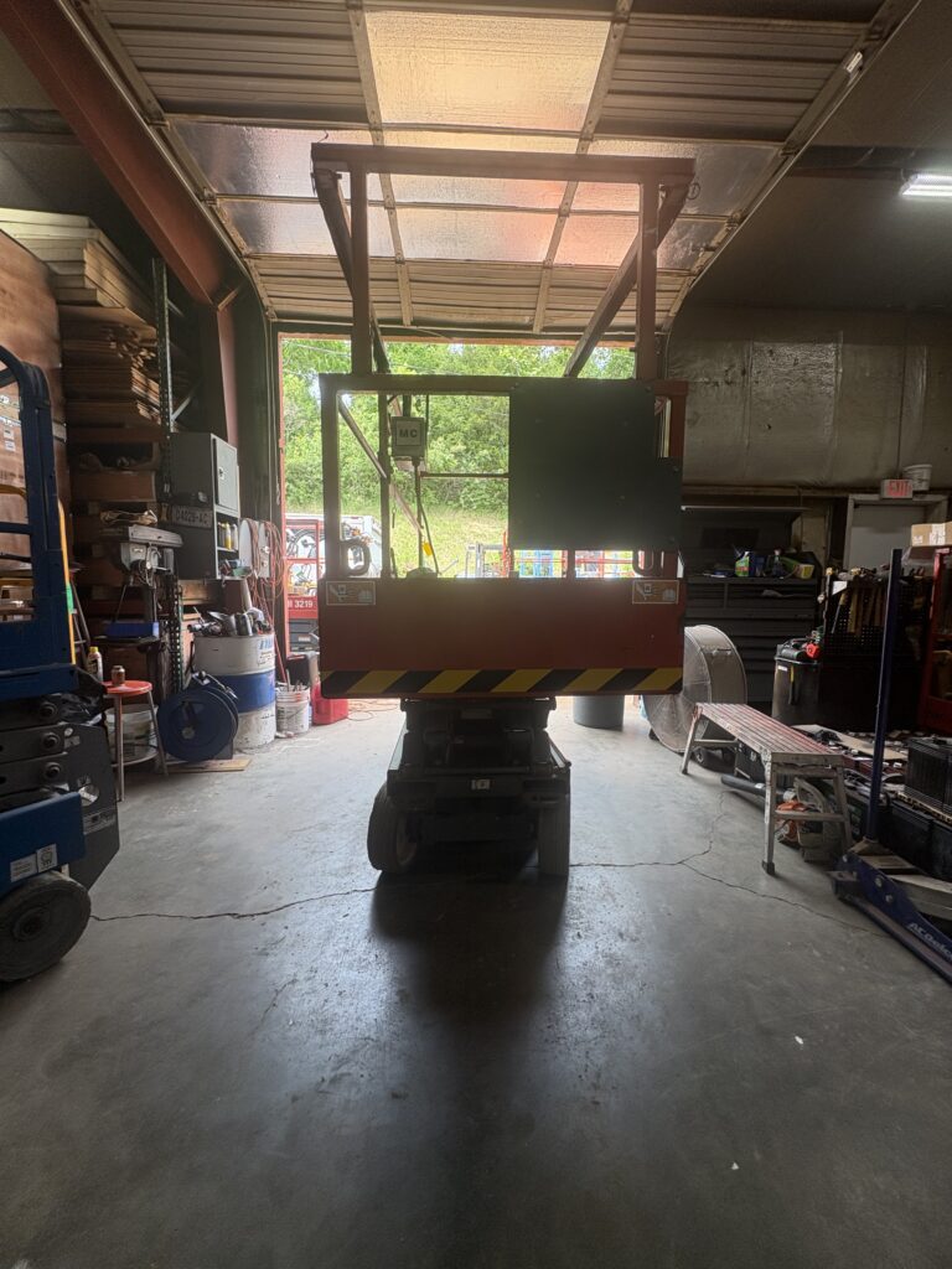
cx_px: 476
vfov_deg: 102.1
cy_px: 634
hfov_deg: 85.7
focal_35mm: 14
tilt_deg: -4.8
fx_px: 513
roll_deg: -0.3
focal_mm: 2.22
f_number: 2.2
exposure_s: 1/140
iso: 64
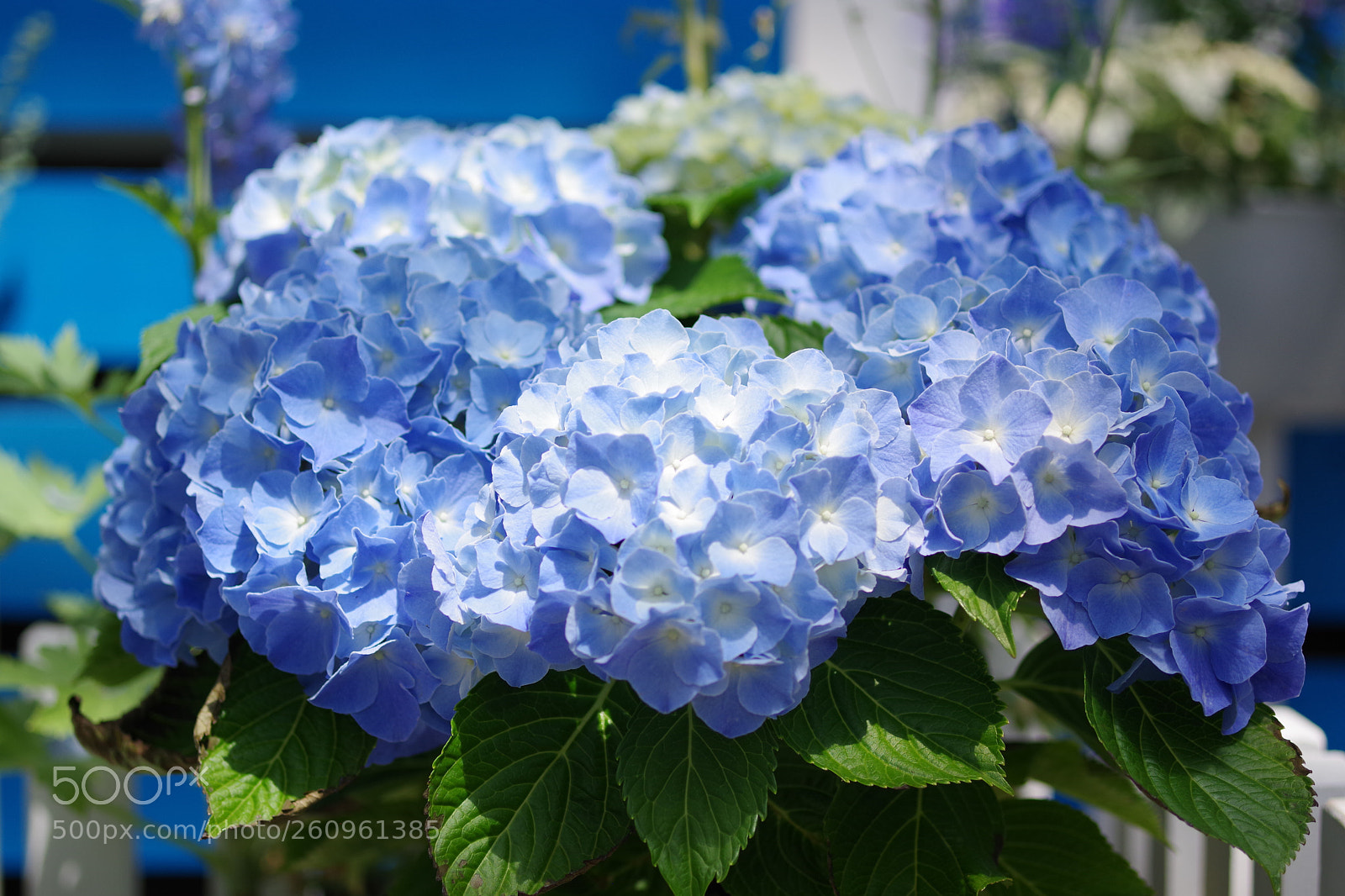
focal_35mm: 75
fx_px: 2801
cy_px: 448
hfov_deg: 27.0
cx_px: 672
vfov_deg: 18.2
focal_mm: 50
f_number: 2.8
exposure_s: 1/1250
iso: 200
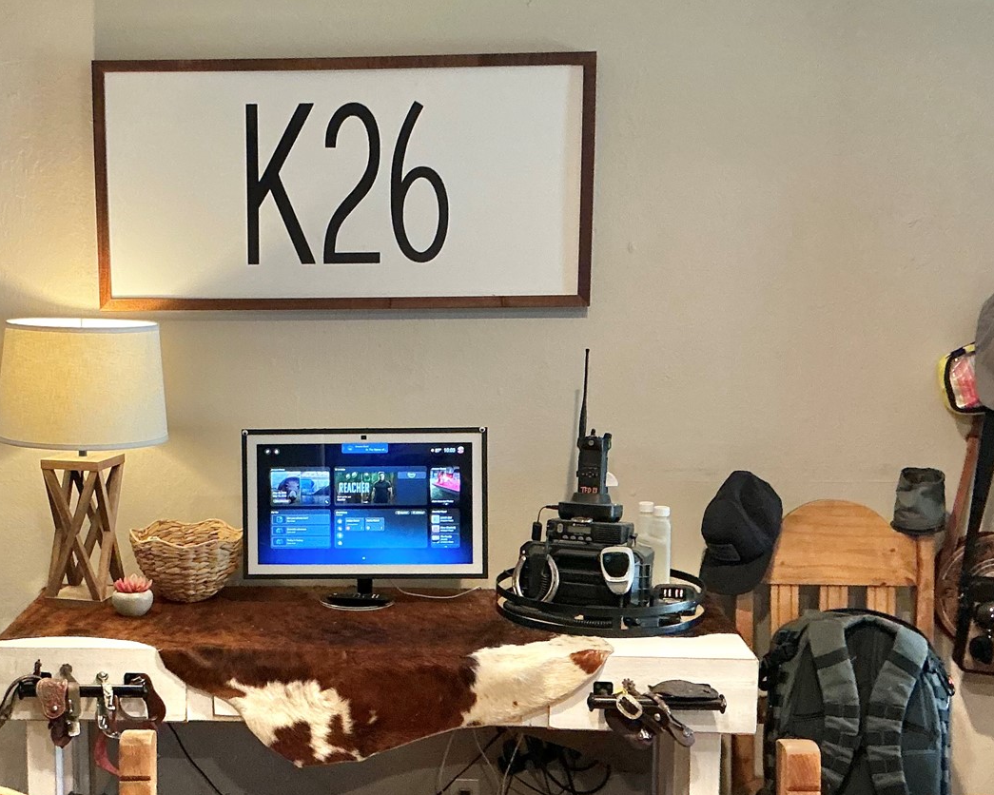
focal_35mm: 52
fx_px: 1530
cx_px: 300
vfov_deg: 29.1
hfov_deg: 35.5
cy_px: 471
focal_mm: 3
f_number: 1.8
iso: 200
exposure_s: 1/60
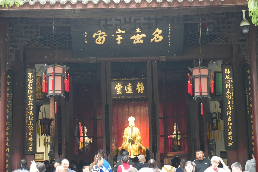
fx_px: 559
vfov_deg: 17.5
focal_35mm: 78
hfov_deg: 26.0
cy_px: 86
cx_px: 129
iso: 5000
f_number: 6.3
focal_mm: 78
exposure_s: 1/80
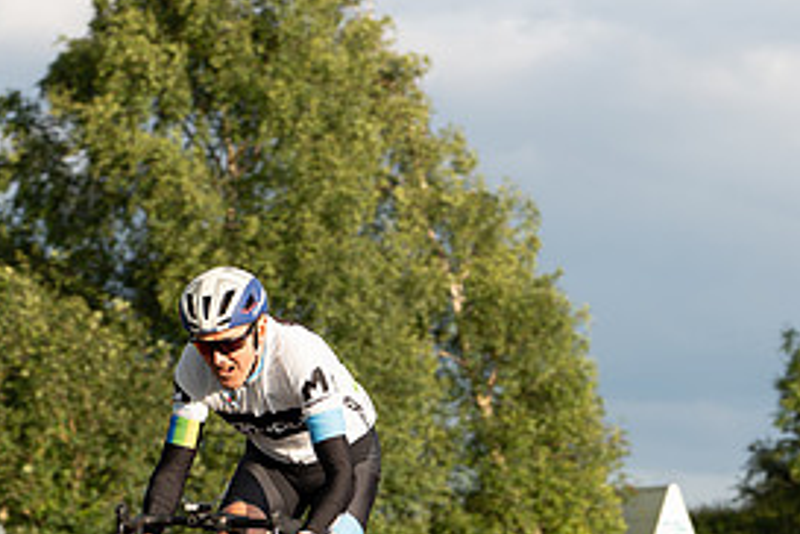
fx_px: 3755
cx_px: 223
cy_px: 518
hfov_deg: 12.1
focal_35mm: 169
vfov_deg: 8.1
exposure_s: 1/500
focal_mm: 77
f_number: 4
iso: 125
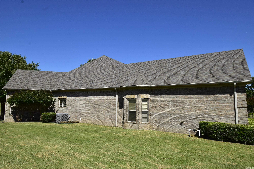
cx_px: 127
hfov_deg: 77.3
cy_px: 84
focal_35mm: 22
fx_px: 159
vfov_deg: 56.1
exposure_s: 1/500
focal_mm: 15
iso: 360
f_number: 11
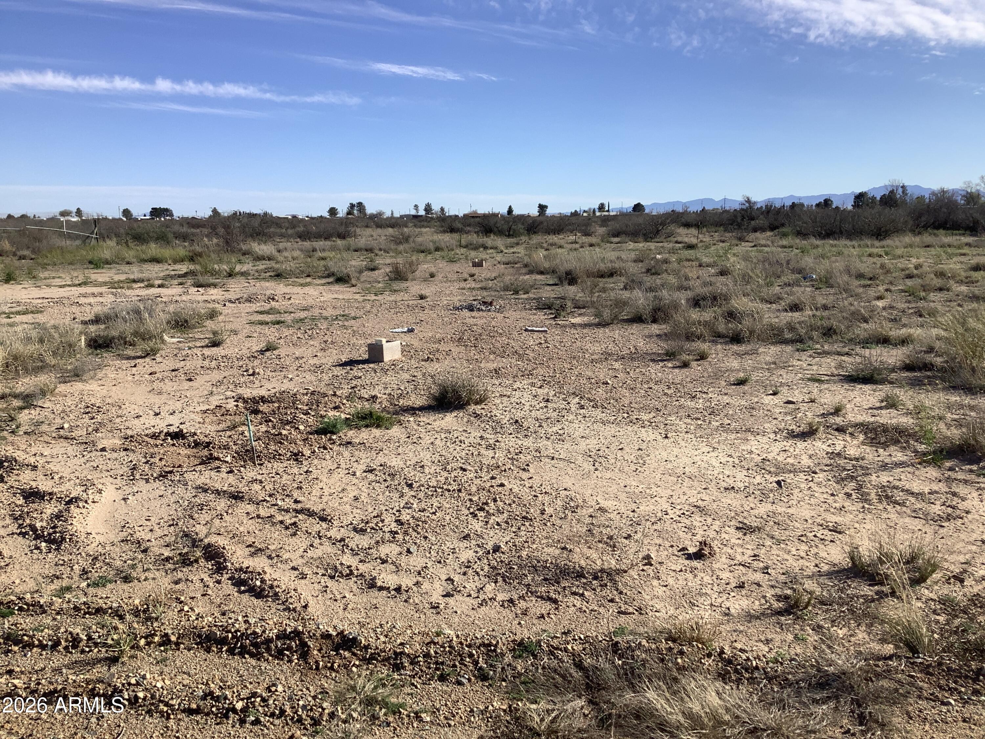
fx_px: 882
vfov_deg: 45.4
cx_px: 492
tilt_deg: -12.2
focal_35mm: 31
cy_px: 370
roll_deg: +0.8
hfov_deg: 58.4
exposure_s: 1/1698
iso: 25
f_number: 2.4
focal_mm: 3.3
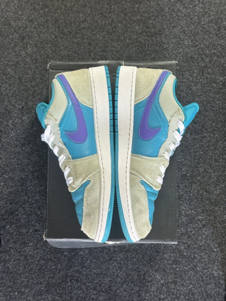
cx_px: 112
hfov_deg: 29.7
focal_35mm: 49
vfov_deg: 38.9
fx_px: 427
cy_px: 150
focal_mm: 6.86
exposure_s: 1/50
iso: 160
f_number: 1.78
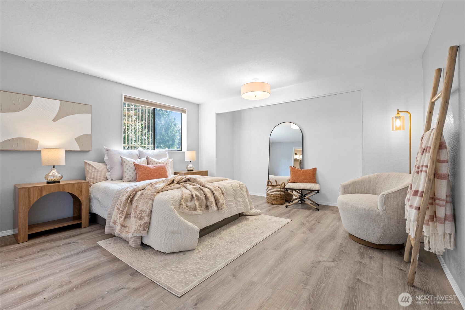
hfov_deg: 100.4
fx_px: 194
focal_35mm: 15
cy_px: 155
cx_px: 232
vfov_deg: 77.3
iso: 250
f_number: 8
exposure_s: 1/6
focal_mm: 15
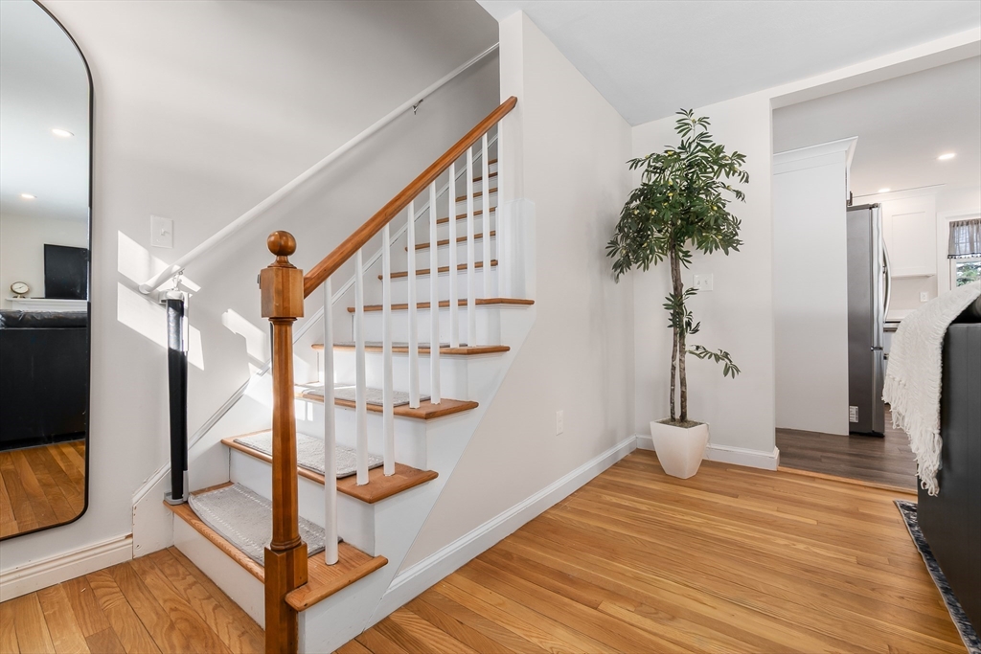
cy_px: 327
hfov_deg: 100.4
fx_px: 409
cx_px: 490
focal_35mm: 15
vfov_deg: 77.3
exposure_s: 1/10
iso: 100
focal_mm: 10
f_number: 10
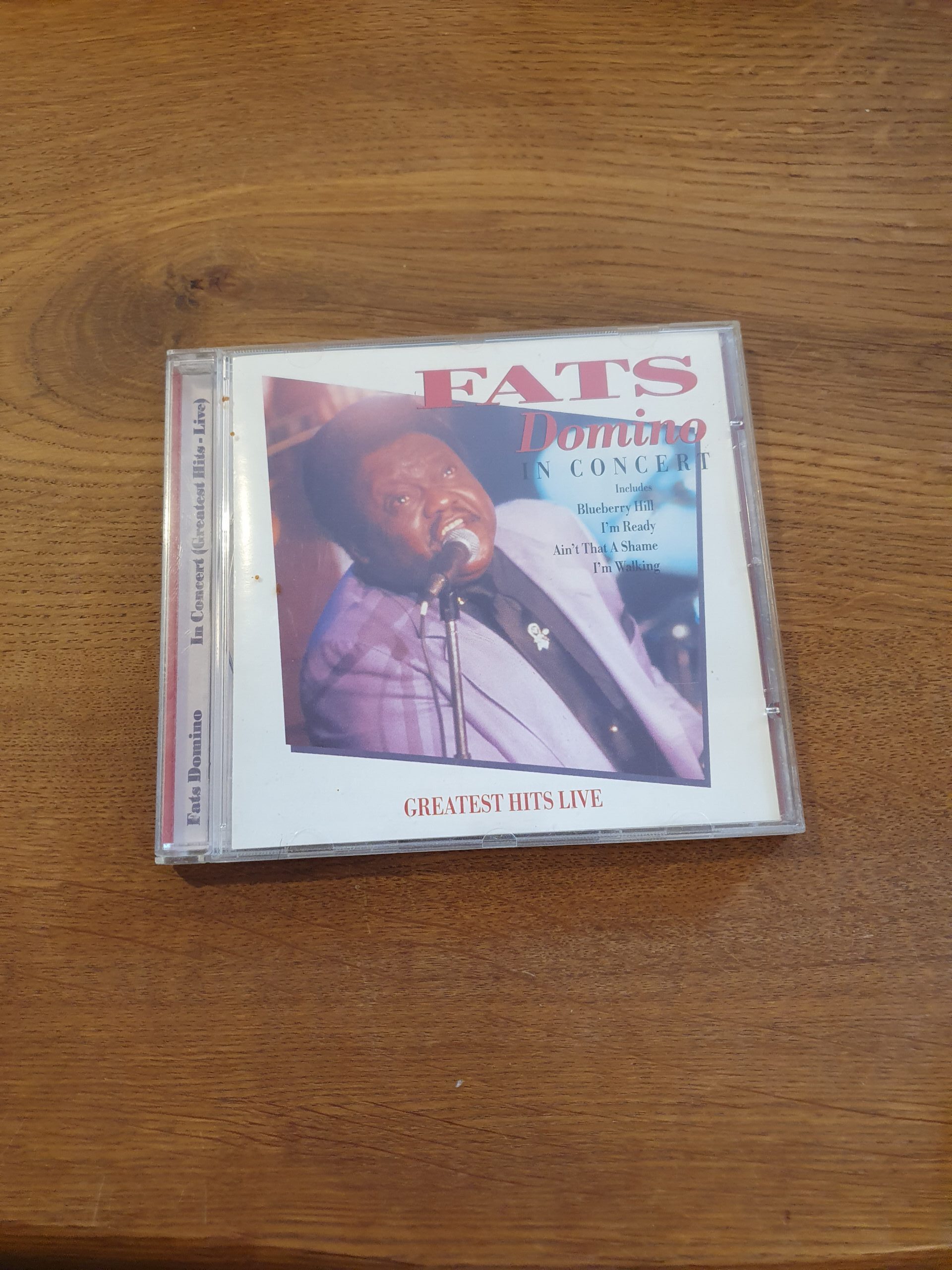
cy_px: 635
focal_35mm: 26
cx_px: 476
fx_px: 953
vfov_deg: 67.3
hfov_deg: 53.1
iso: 250
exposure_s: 1/50
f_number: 1.5
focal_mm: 4.32
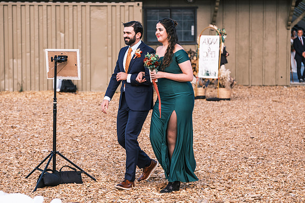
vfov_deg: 12.8
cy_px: 102
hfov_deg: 19.1
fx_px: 907
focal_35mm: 107
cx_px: 152
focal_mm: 71.5
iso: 400
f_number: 2.8
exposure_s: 1/900
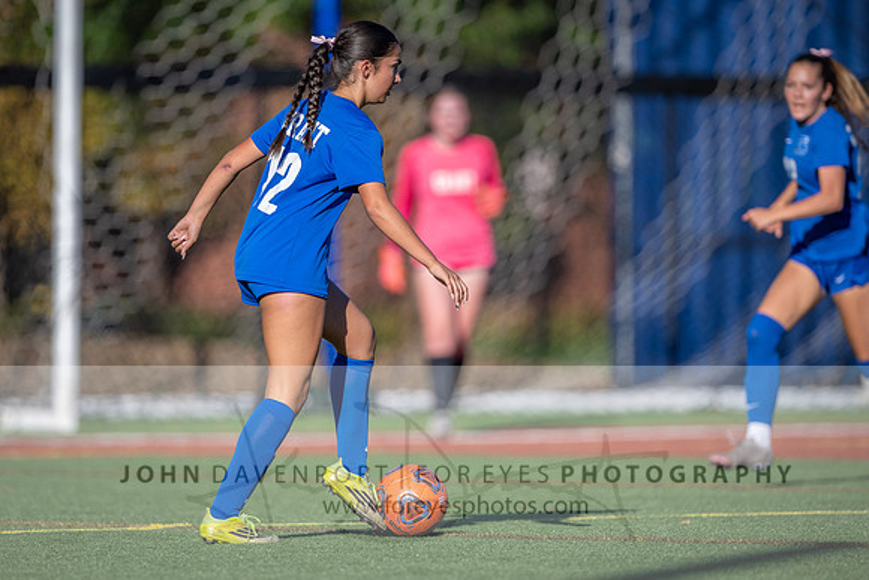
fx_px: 11373
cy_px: 301
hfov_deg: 4.4
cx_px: 368
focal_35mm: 471
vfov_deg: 2.9
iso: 64
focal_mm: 400
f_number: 3.2
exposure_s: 1/1000
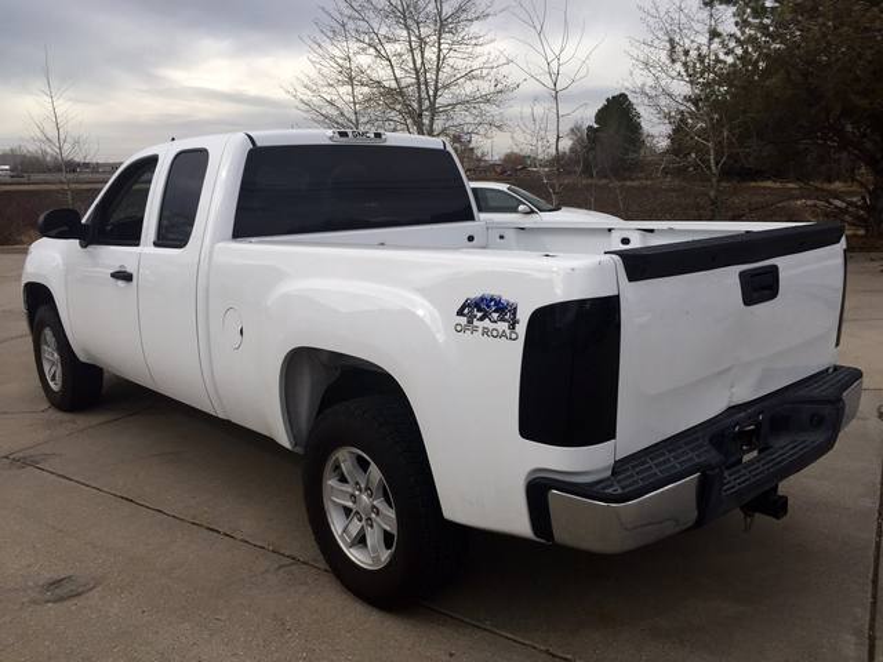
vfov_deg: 48.2
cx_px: 442
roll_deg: +0.2
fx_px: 740
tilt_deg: -13.3
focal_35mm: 29
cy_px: 331
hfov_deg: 61.7
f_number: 2.2
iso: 32
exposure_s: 1/1799
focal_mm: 4.15
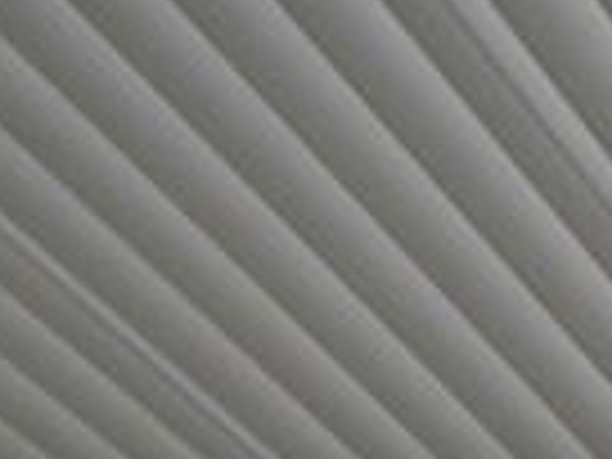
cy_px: 540
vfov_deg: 7.5
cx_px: 45
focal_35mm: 197
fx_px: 3483
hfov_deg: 10.0
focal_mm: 4.28
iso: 50
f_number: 2.4
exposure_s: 1/1577
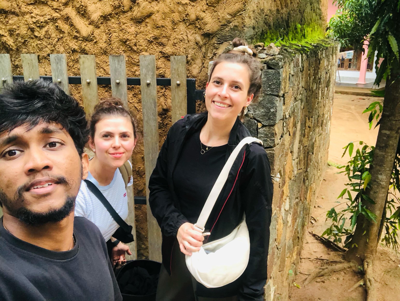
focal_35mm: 32
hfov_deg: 56.8
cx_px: 200
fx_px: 370
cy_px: 150
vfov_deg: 44.2
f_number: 2.2
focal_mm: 2.87
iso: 125
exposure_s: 1/120
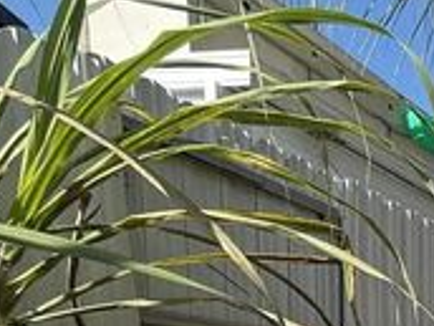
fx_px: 652
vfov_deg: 22.5
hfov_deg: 23.8
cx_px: 732
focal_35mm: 52
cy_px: 500
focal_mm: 2.22
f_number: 2.2
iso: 50
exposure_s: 1/1572
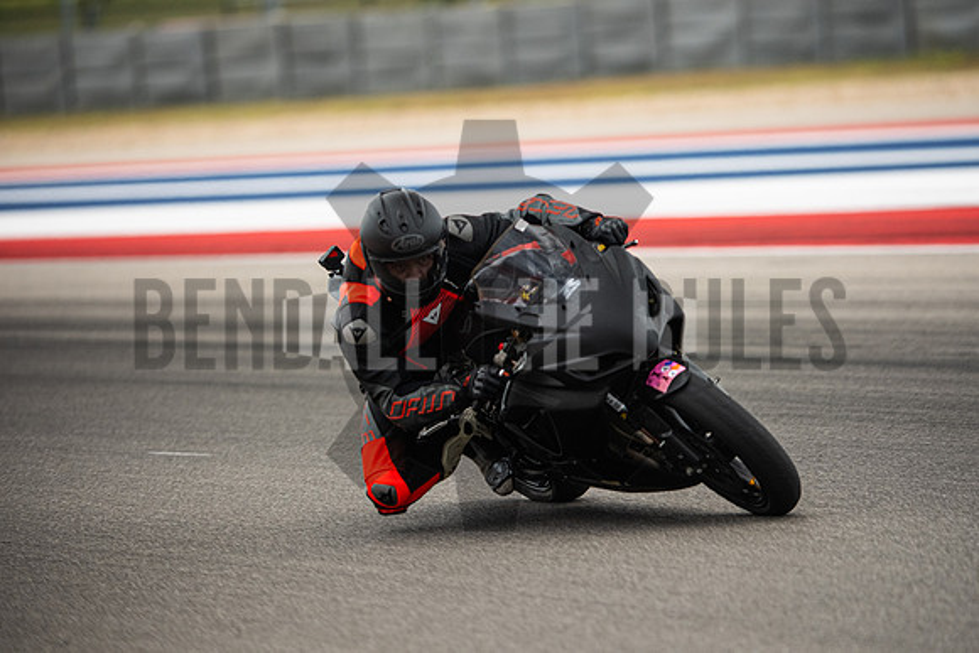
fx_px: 8160
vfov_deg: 4.6
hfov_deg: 6.9
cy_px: 326
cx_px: 490
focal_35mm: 300
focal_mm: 200
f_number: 2
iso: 640
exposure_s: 1/5000
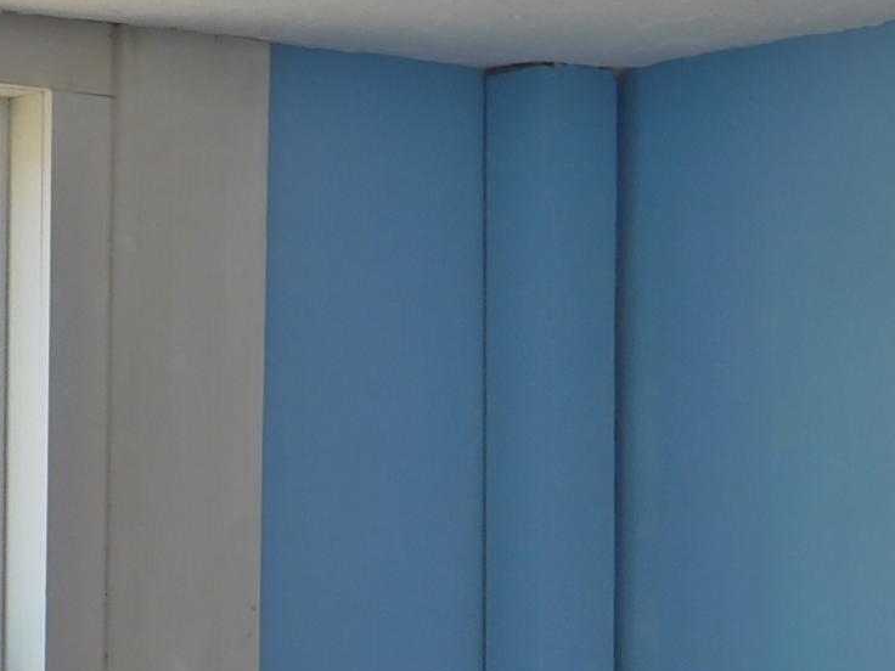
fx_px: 4214
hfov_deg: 12.1
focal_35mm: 163
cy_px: 780
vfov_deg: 9.0
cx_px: 355
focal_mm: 7.1
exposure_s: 1/30
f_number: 3.6
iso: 125
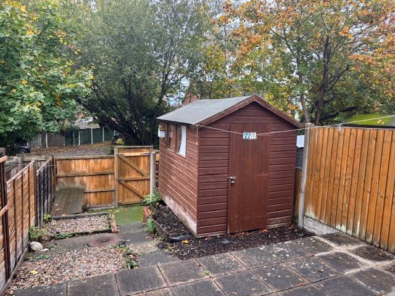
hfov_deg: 67.3
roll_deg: -1.7
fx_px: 297
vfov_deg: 53.1
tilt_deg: -6.1
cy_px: 148
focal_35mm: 26
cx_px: 198
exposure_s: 1/168
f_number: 1.6
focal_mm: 5.96
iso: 40
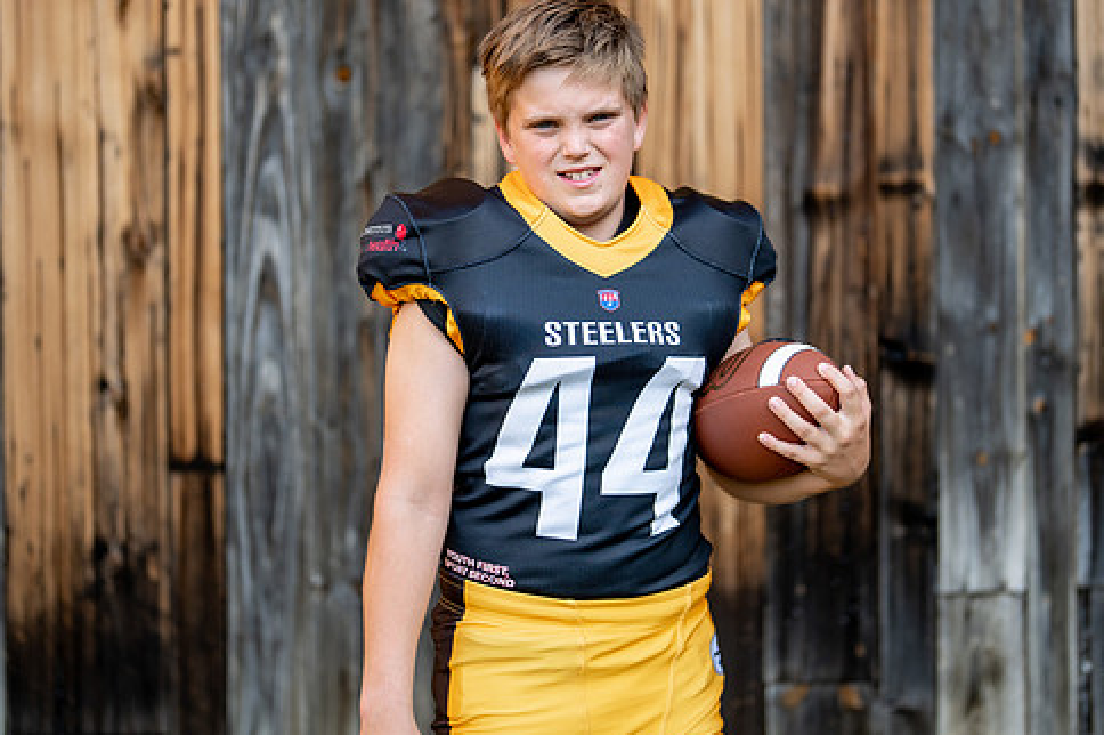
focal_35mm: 70
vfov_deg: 19.4
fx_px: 2145
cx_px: 594
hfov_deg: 28.9
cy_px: 330
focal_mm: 50
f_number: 1.2
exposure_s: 1/2000
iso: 100
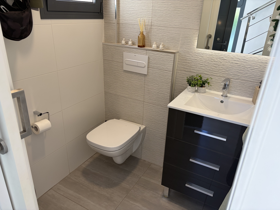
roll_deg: -3.7
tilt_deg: -23.8
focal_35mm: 26
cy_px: 105
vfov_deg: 53.1
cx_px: 140
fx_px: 210
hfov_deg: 67.3
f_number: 1.6
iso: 32
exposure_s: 1/100
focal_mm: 5.96
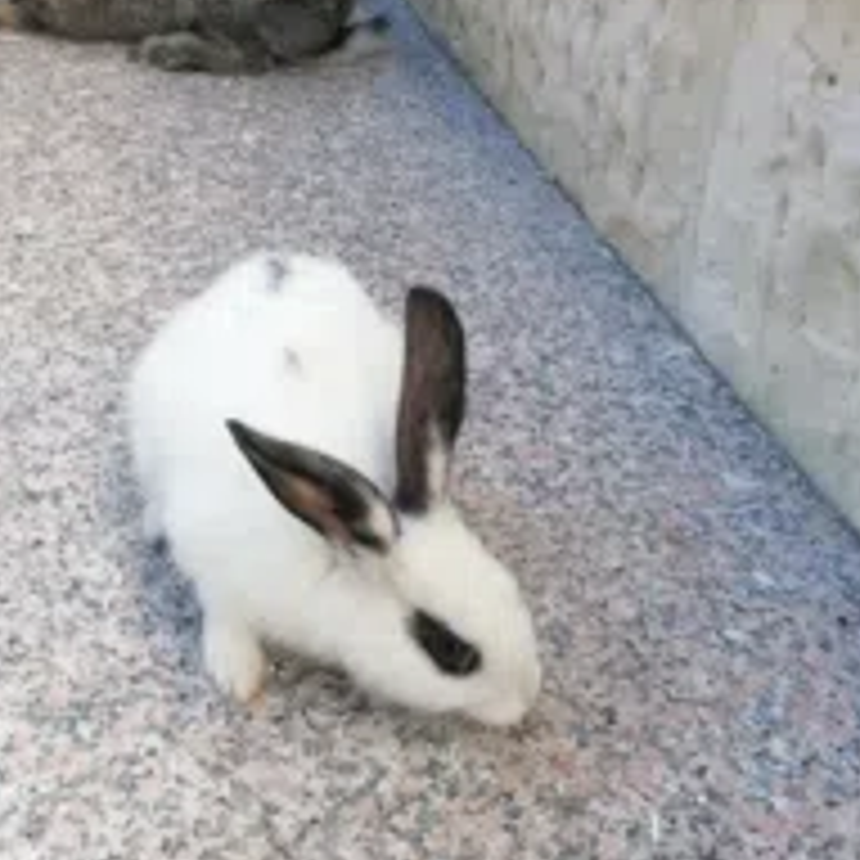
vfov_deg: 32.9
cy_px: 149
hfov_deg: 34.0
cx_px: 365
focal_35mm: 50
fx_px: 1405
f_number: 1.8
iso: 50
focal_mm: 5.3
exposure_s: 1/143
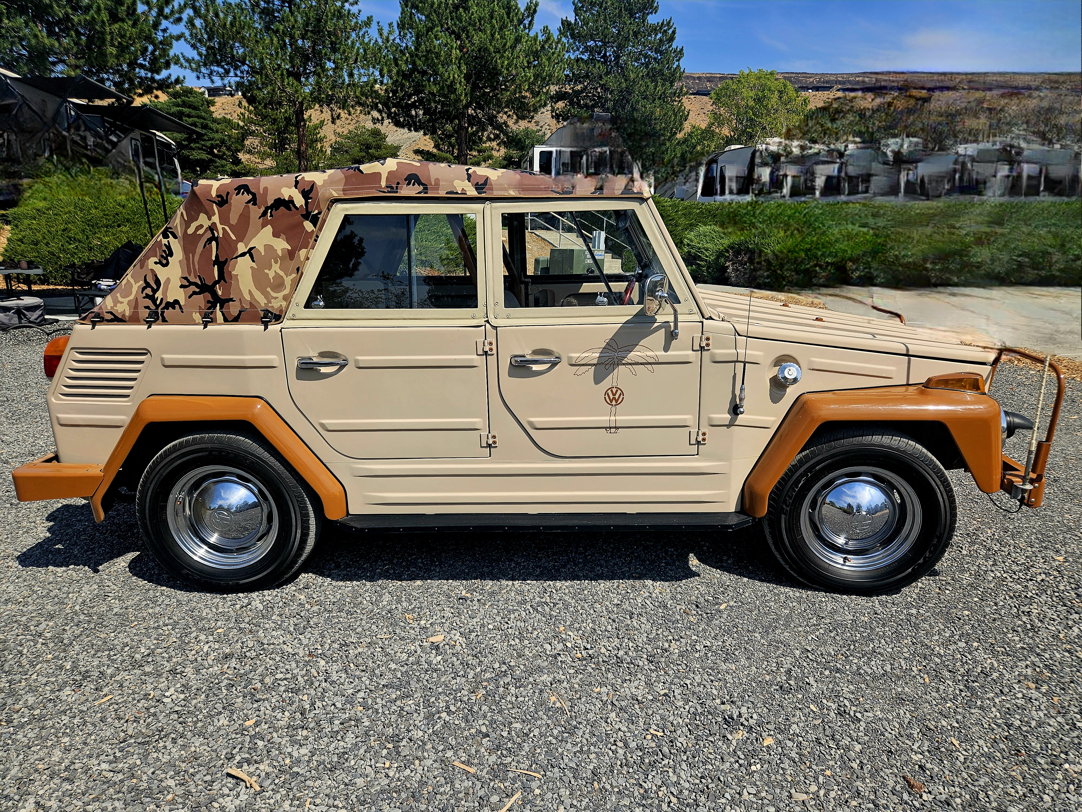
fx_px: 719
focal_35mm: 23
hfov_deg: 73.9
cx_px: 541
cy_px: 406
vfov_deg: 58.9
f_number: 1.8
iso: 25
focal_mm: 5.4
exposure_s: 1/2500
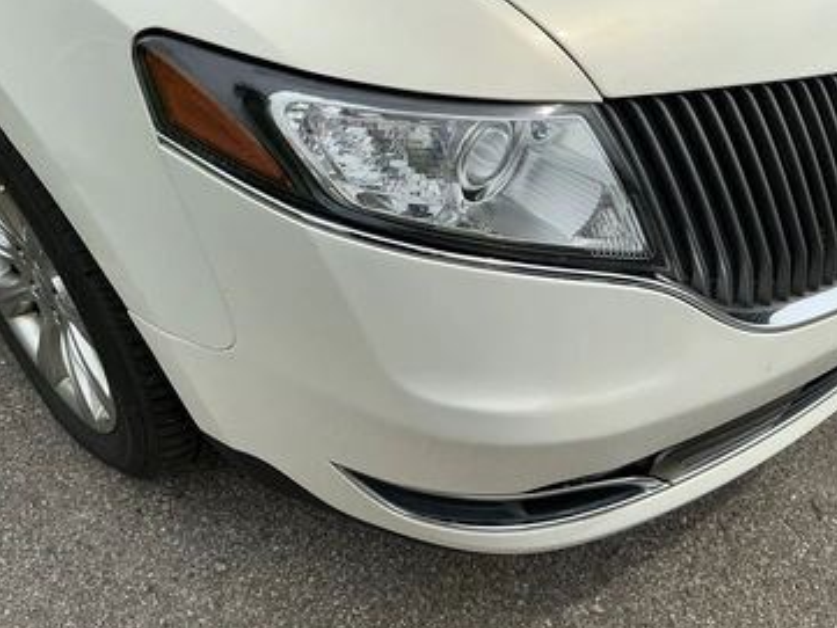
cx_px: 422
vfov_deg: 45.5
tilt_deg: -38.3
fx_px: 750
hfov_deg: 58.3
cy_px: 301
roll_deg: -3.6
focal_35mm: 31
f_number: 1.8
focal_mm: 3
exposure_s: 1/2801
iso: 25
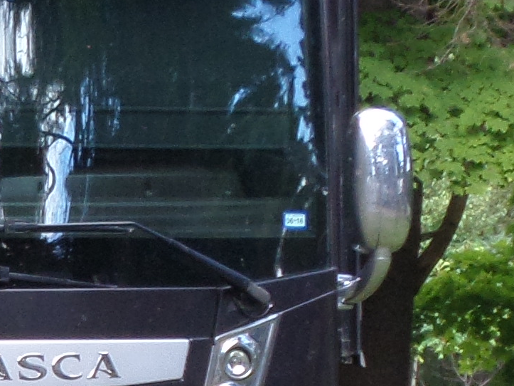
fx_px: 6473
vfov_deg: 3.4
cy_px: 257
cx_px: -736
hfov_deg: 4.4
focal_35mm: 436
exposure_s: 1/45
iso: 100
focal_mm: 11.9
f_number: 4.2
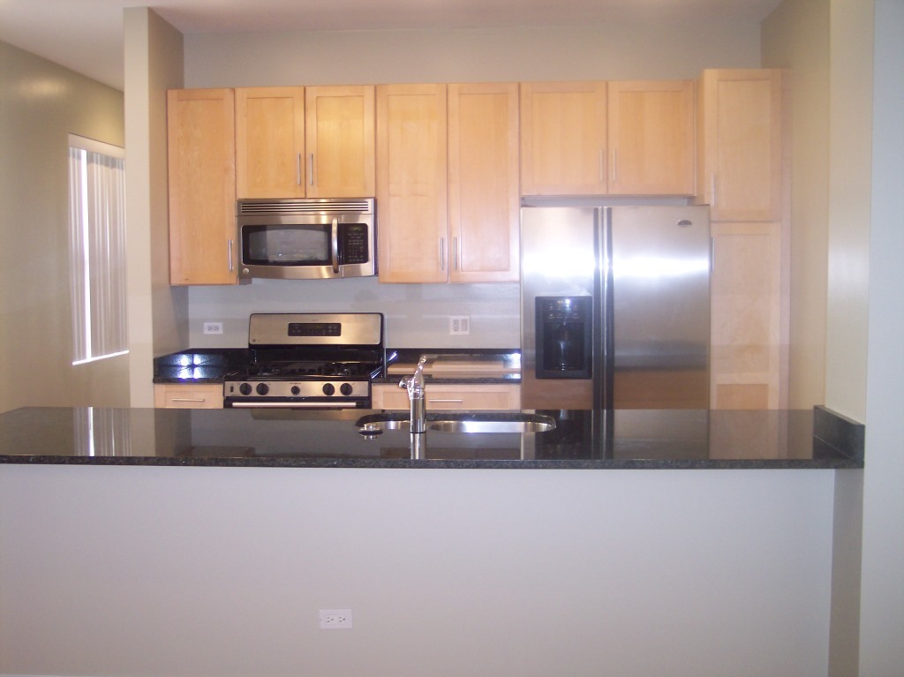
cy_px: 338
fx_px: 992
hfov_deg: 49.0
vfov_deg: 37.7
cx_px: 452
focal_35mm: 38
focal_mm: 8
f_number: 2.8
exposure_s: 1/30
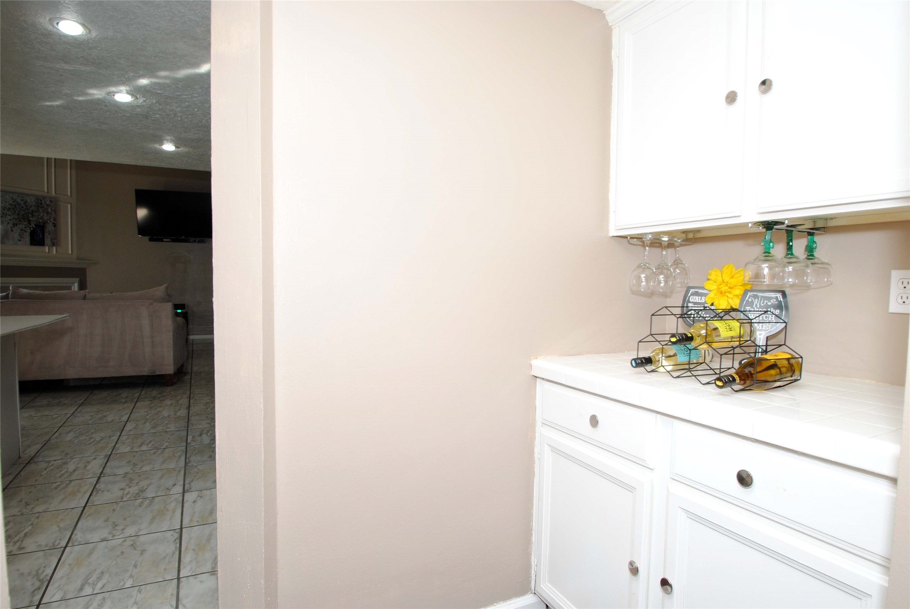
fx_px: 493
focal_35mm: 20
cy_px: 304
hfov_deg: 85.4
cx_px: 455
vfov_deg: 63.3
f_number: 4
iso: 200
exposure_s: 1/60
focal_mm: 13
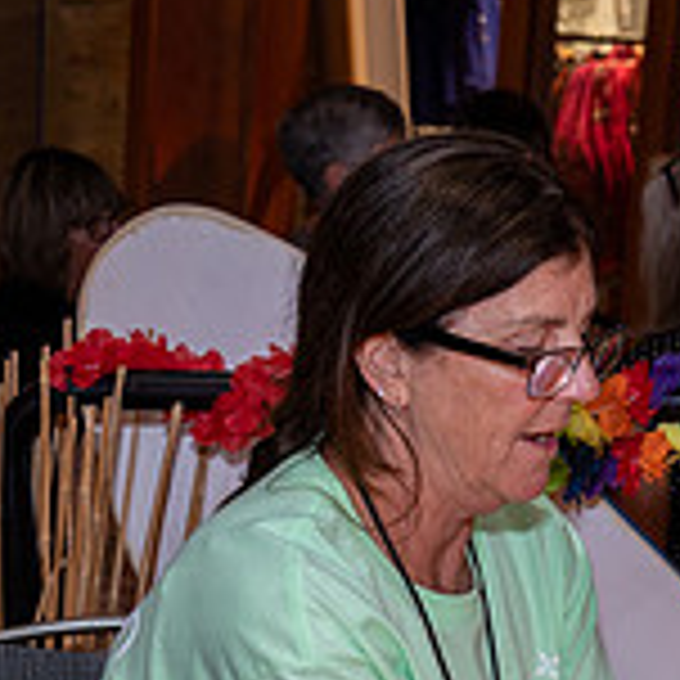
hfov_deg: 14.4
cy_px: 725
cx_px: 968
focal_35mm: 114
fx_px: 2534
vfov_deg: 15.0
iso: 720
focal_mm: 35
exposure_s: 1/60
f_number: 4.8
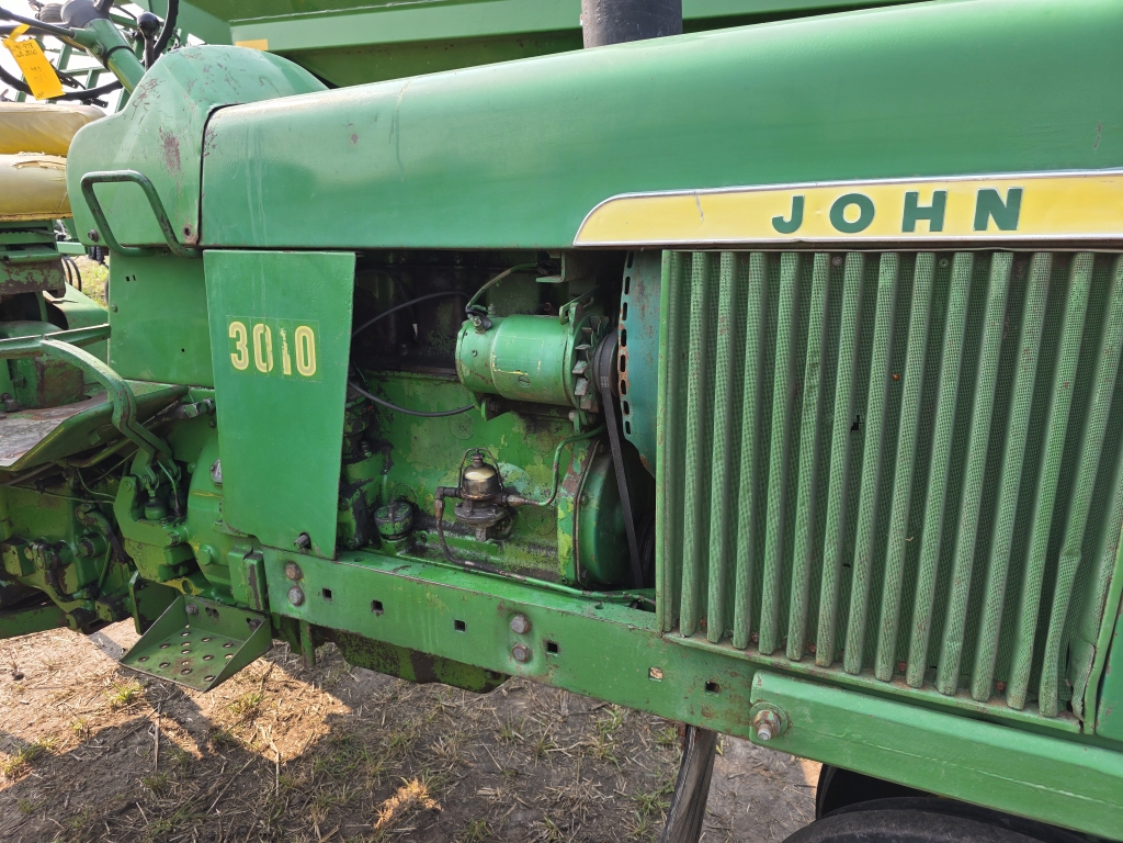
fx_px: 746
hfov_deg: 73.9
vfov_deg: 58.9
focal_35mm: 23
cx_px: 562
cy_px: 422
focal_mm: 6.3
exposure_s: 1/359
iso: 32
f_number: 1.7
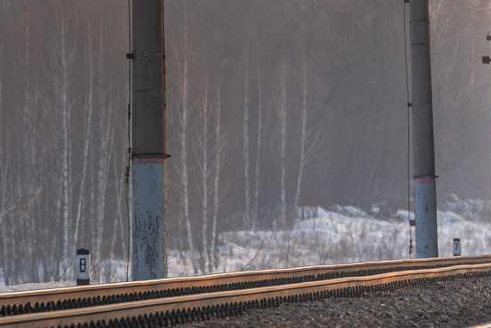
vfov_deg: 1.7
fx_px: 11012
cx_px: 592
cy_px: 51
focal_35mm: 807
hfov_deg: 2.6
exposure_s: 1/500
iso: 500
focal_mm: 300
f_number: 6.3
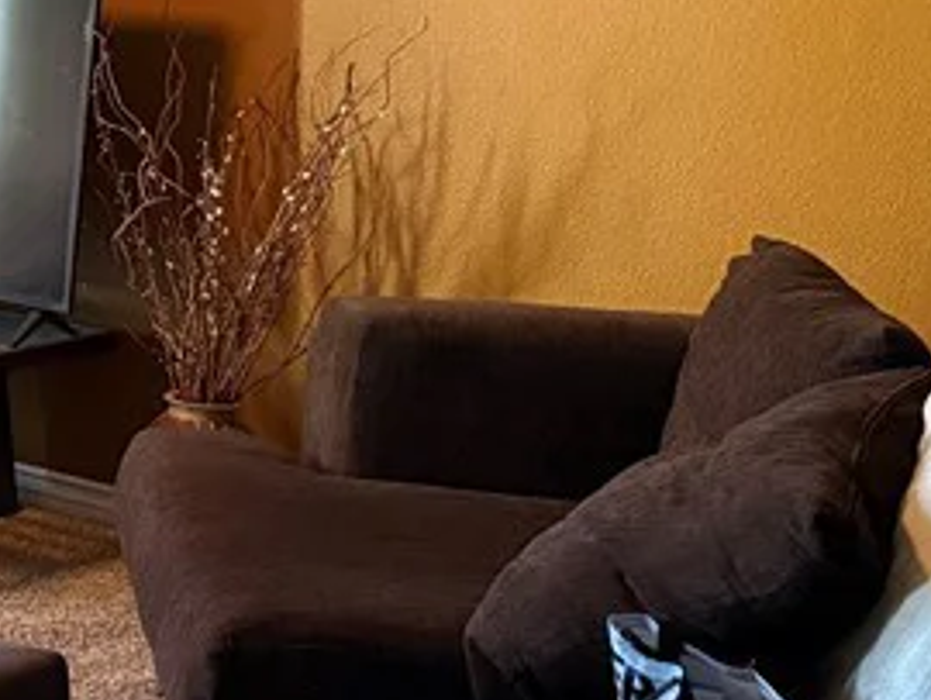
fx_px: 2450
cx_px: -565
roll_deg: -2.5
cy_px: -62
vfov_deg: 15.8
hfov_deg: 18.4
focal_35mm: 91
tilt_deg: -1.5
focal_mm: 6.76
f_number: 1.78
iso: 640
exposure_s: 1/40
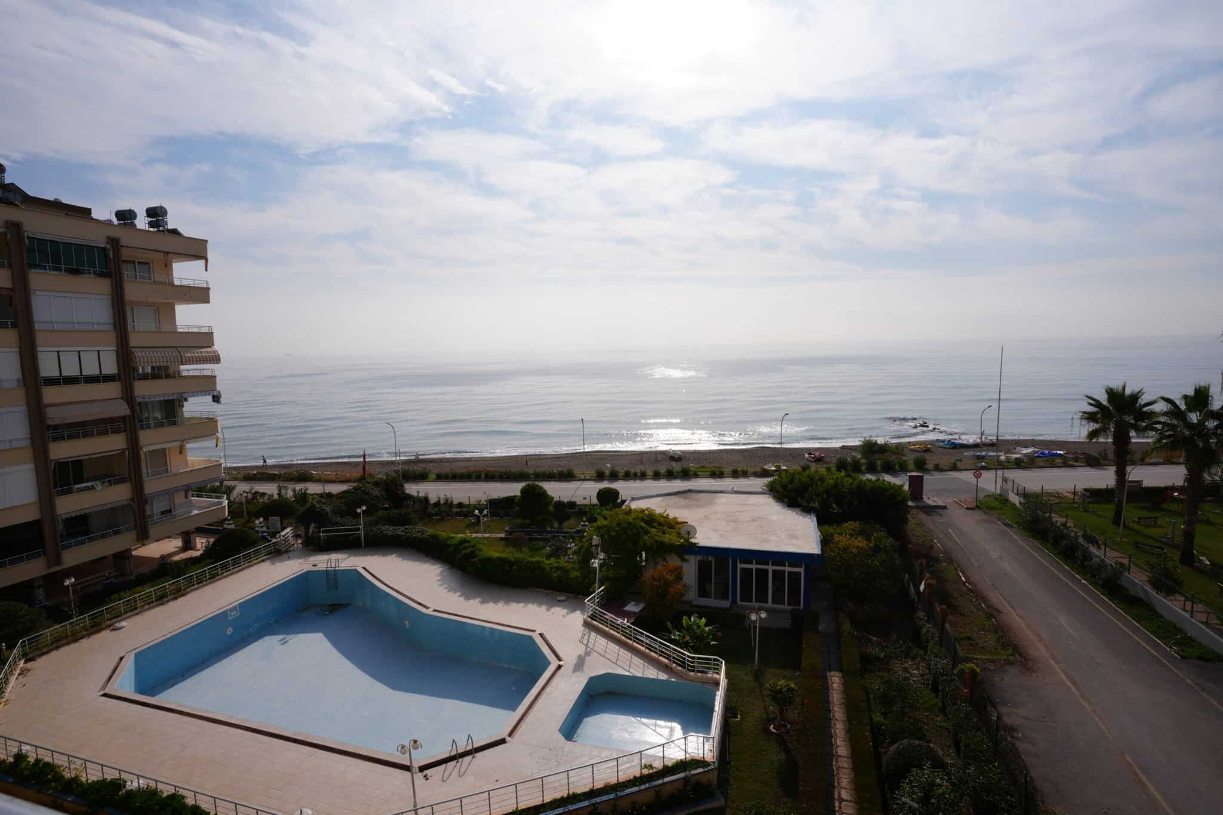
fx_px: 577
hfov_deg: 93.3
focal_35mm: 17
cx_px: 612
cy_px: 408
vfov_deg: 70.4
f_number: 10
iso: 100
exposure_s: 1/320
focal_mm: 17
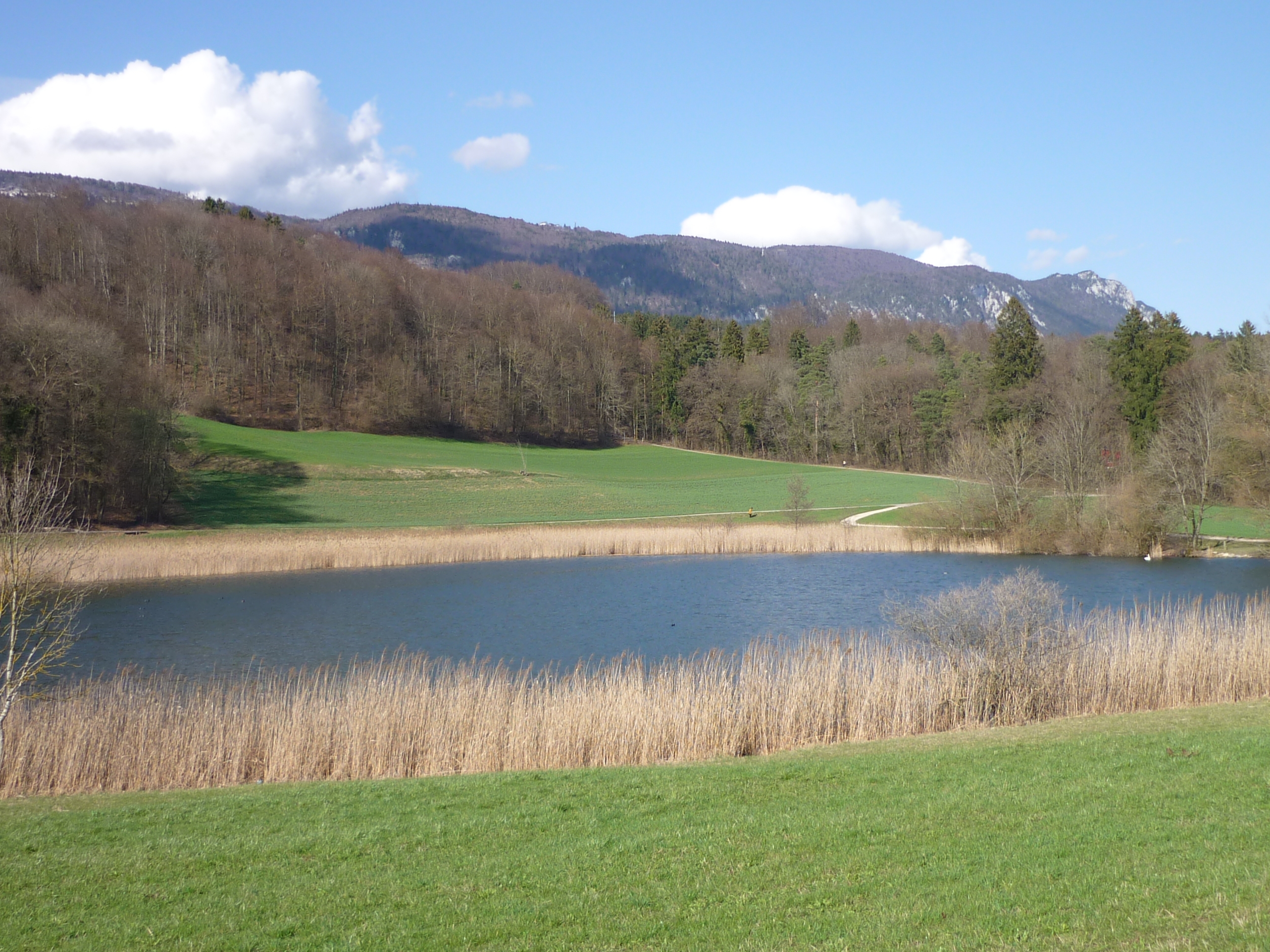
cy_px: 507
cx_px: 667
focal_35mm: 42
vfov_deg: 34.3
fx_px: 1541
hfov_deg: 44.8
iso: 80
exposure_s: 1/125
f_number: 8
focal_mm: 5.5
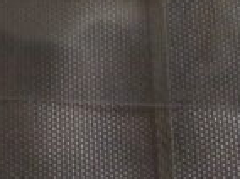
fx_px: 734
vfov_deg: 12.8
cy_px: -125
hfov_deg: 18.0
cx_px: -14
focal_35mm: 106
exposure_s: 1/125
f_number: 3.3
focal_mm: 4.1
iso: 500
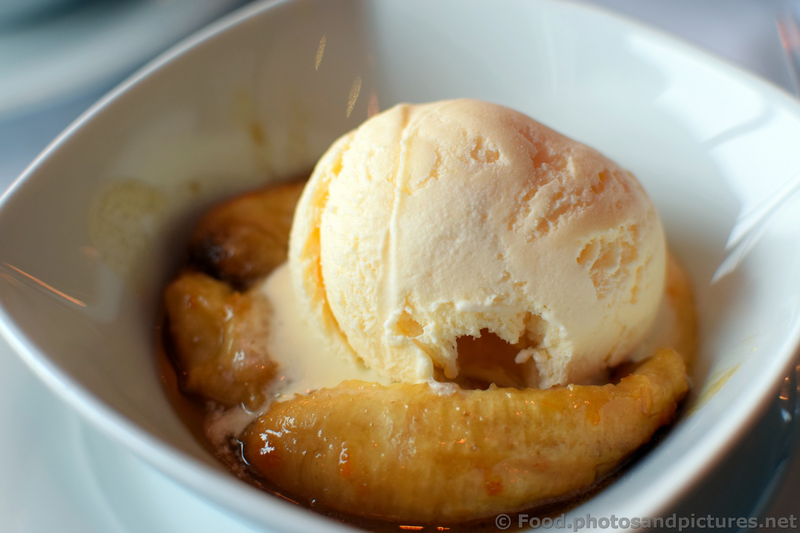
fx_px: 1167
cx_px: 400
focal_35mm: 52
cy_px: 266
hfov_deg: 37.9
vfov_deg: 25.8
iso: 560
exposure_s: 1/60
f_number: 4
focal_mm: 35
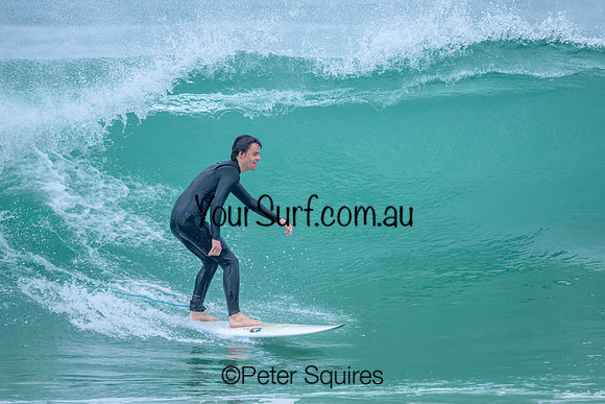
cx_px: 284
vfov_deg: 1.5
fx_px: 15849
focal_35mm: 943
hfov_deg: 2.2
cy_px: 217
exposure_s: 1/2000
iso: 800
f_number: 6.3
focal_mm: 800
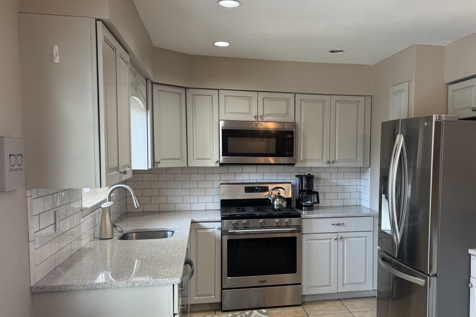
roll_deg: +0.3
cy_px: 183
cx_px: 319
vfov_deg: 37.8
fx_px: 463
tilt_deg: -3.5
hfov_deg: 53.3
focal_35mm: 35
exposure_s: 1/60
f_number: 1.78
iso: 160
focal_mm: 6.76
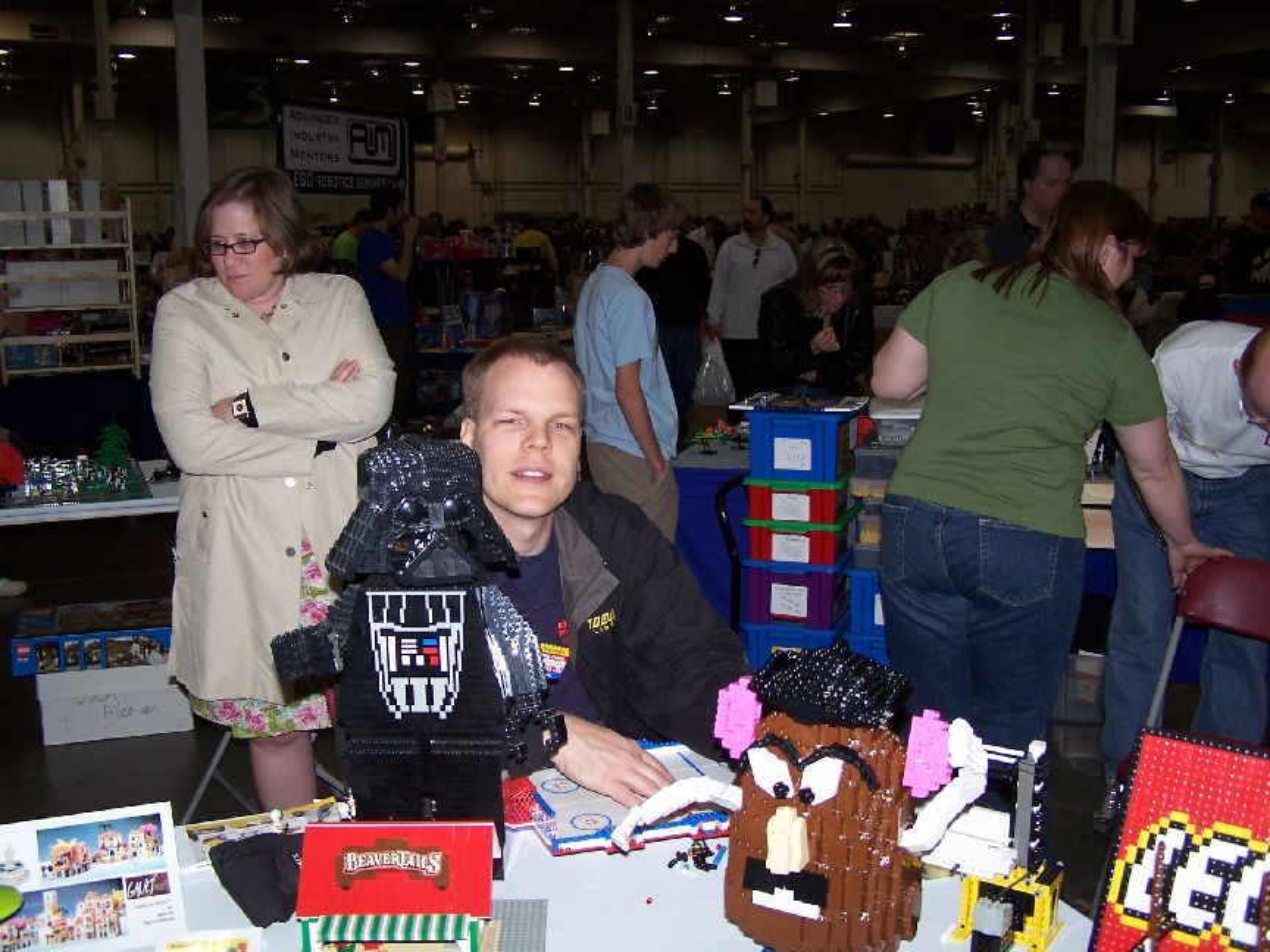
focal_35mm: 38
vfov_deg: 37.7
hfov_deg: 49.0
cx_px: 635
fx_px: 1394
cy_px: 476
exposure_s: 1/60
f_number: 2.8
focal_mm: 6.3
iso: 80
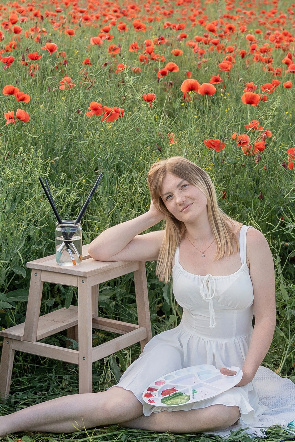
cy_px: 194
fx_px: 1193
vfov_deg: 21.0
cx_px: 256
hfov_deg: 14.0
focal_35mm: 97
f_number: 3.2
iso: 125
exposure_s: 1/800
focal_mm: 34
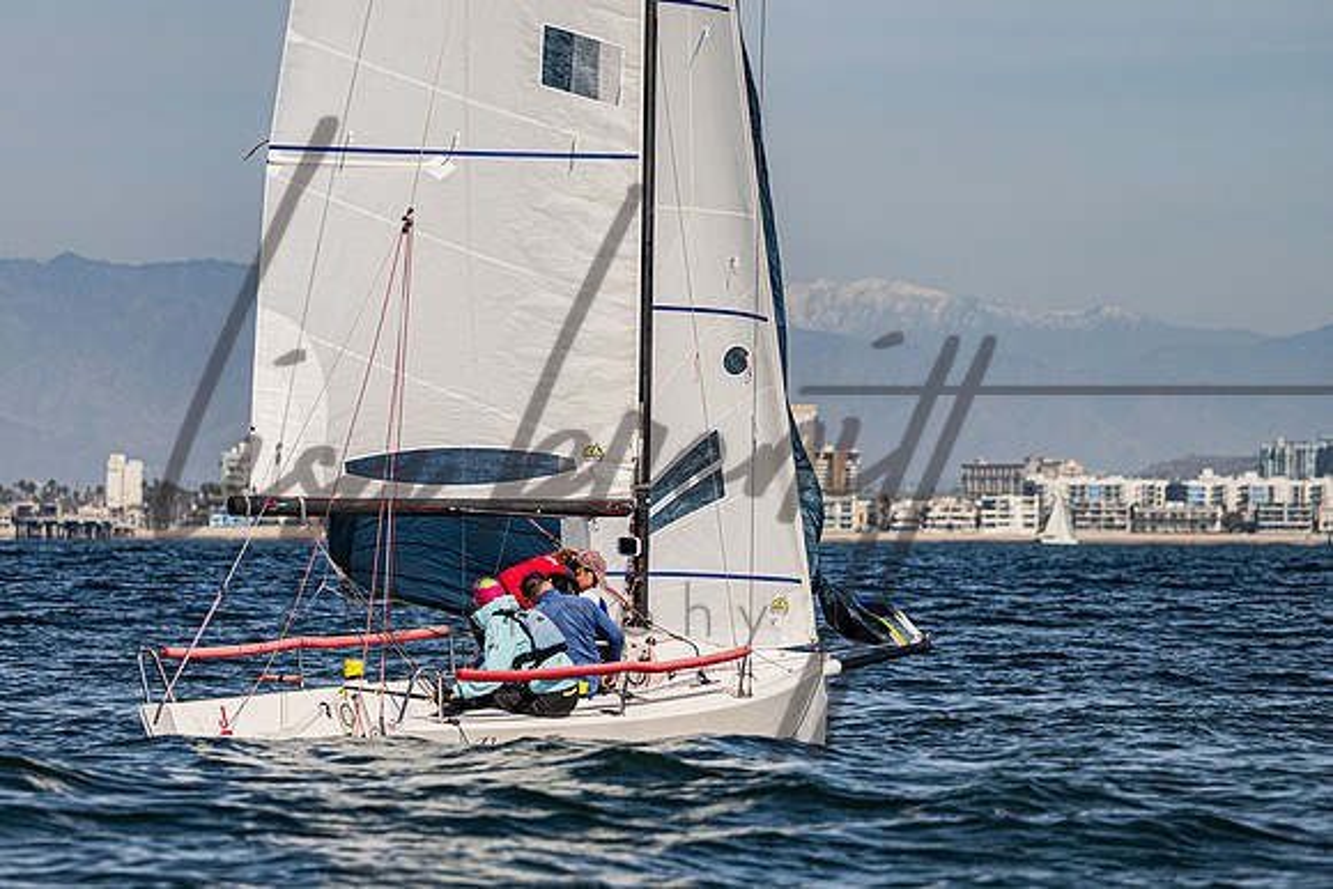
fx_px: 8102
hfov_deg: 9.4
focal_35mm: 219
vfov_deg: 6.3
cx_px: 569
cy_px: 468
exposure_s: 1/5000
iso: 320
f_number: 5.6
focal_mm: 160
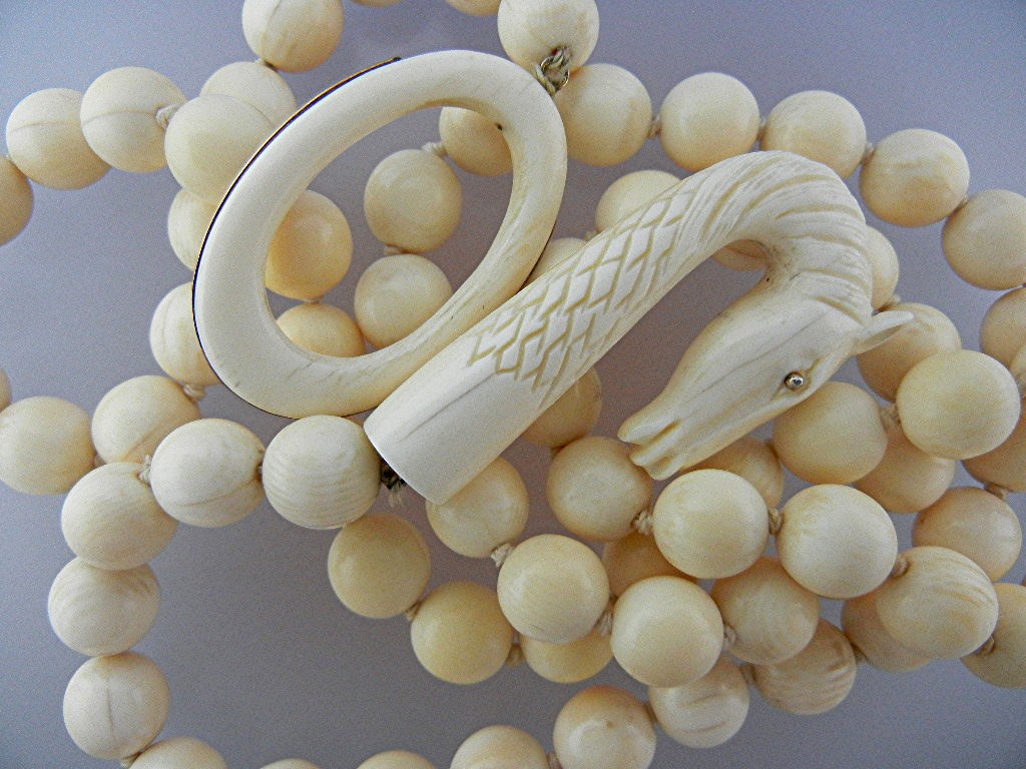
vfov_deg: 46.8
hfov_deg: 60.0
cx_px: 513
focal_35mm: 30
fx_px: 889
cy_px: 384
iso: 400
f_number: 3.5
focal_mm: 5.4
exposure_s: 1/50.1
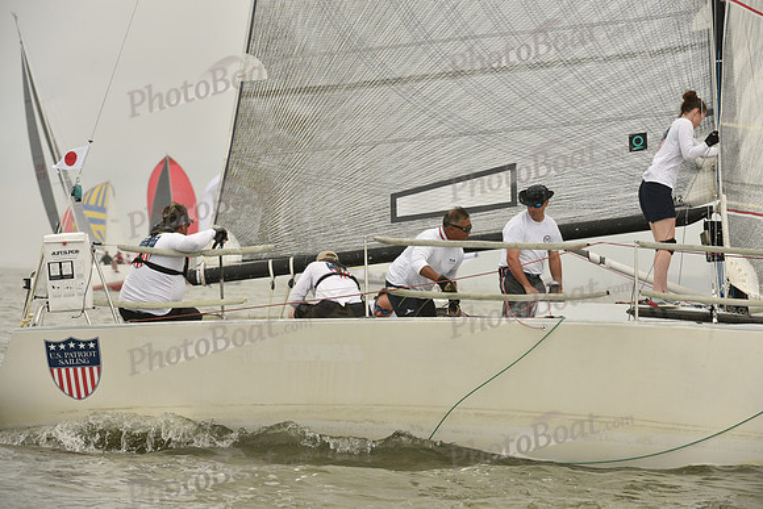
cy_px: 254
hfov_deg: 10.3
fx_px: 4240
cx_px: 382
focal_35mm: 200
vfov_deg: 6.9
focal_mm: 200
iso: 400
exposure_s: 1/800
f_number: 8
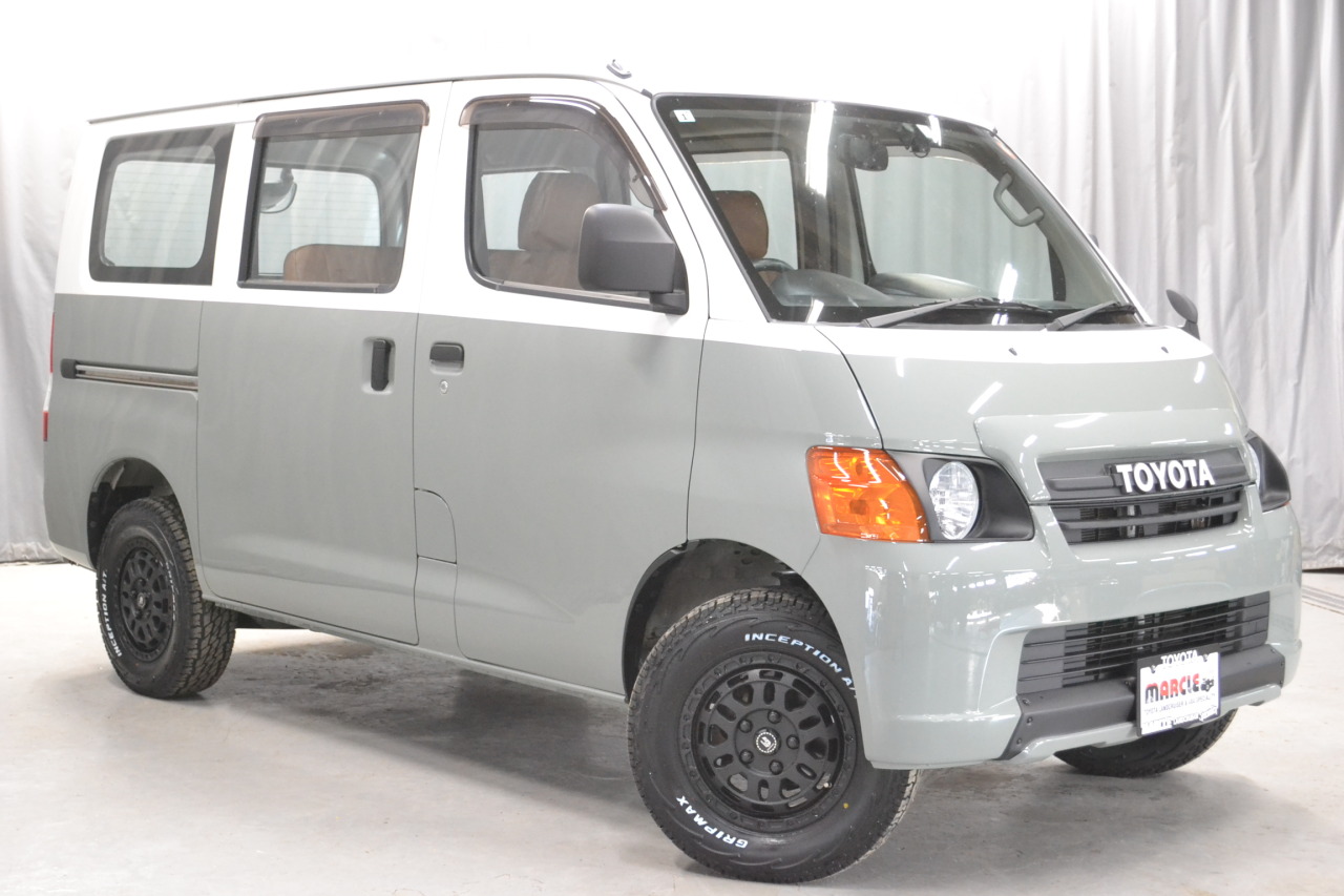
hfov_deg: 38.9
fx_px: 1904
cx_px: 672
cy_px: 448
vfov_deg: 26.5
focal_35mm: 51
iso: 3200
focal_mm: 34
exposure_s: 1/30
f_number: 5
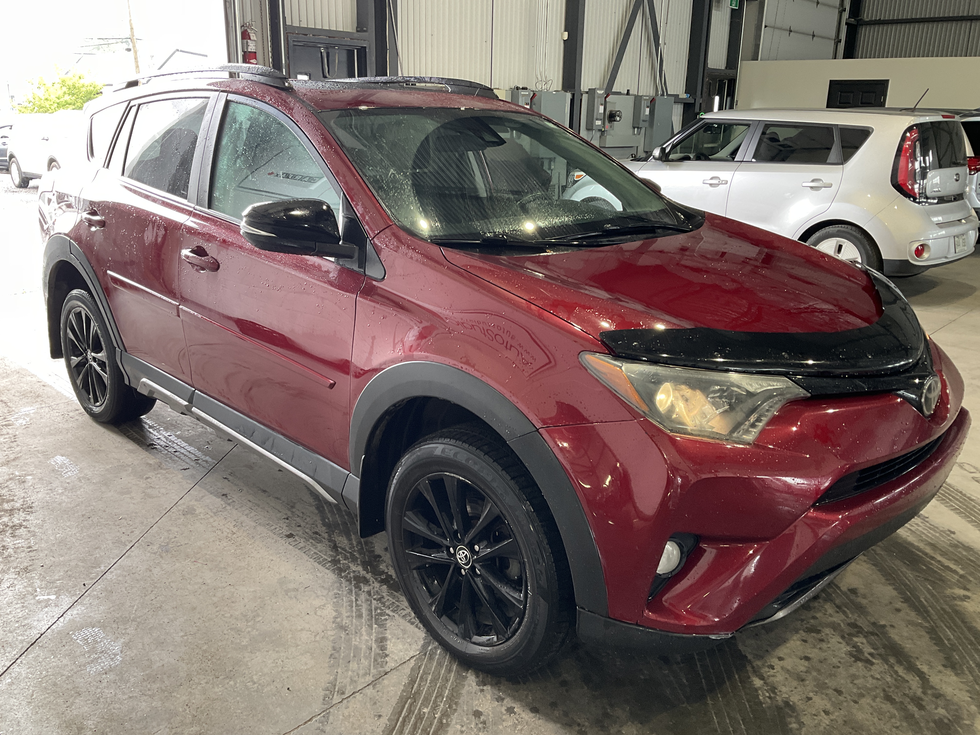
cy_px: 368
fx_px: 821
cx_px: 490
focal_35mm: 29
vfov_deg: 48.2
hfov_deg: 61.7
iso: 64
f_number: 1.8
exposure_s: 1/90
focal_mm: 3
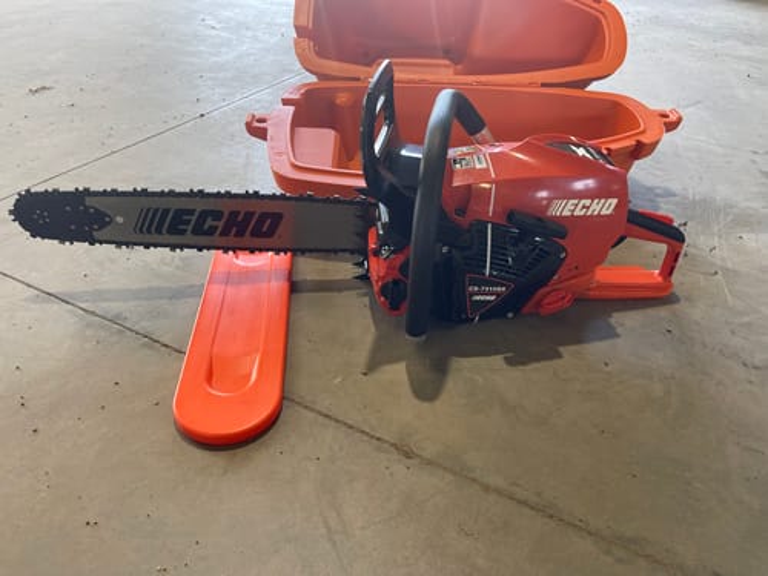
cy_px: 288
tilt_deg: -35.7
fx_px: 555
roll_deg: -0.5
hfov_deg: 69.4
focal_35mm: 25
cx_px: 384
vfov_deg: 54.9
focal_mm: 5.1
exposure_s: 1/121
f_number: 1.6
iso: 100
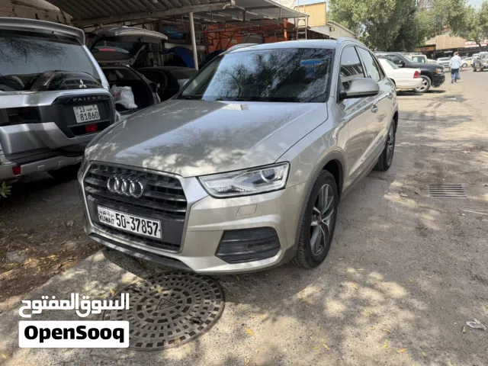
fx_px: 338
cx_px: 244
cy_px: 183
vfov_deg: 56.8
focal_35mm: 24
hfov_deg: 71.6
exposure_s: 1/1106
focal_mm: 6.76
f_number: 1.78
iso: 80
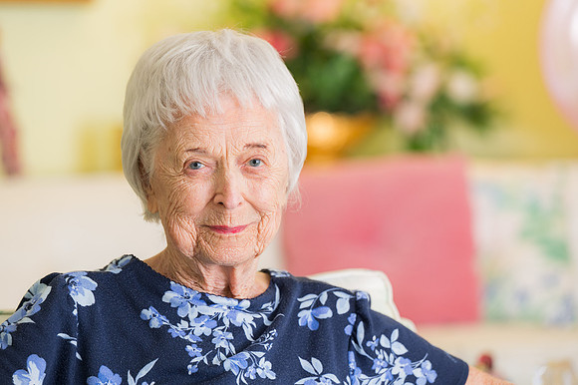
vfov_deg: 8.0
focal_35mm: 171
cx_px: 270
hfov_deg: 12.1
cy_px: 180
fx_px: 2737
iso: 500
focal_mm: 160
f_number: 3.5
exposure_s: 1/60
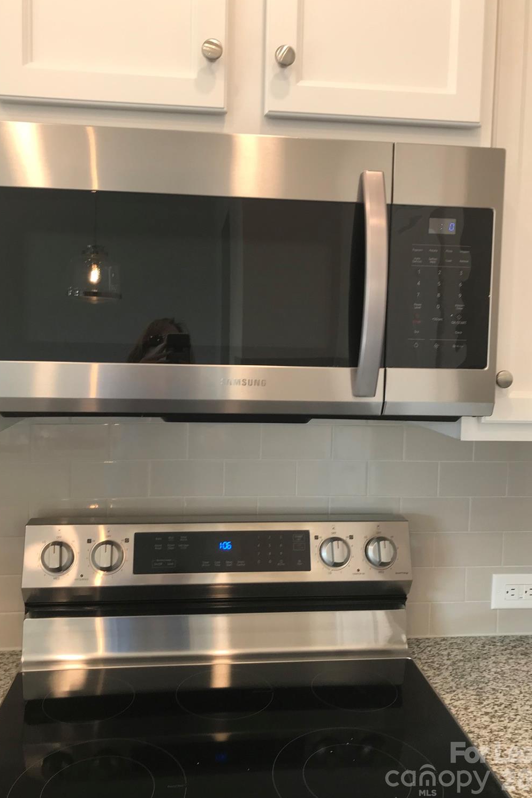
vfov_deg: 61.9
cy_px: 390
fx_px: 665
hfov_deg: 43.6
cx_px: 258
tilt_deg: -2.2
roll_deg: -1.2
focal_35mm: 30
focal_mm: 3.99
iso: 32
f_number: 1.8
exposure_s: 1/60
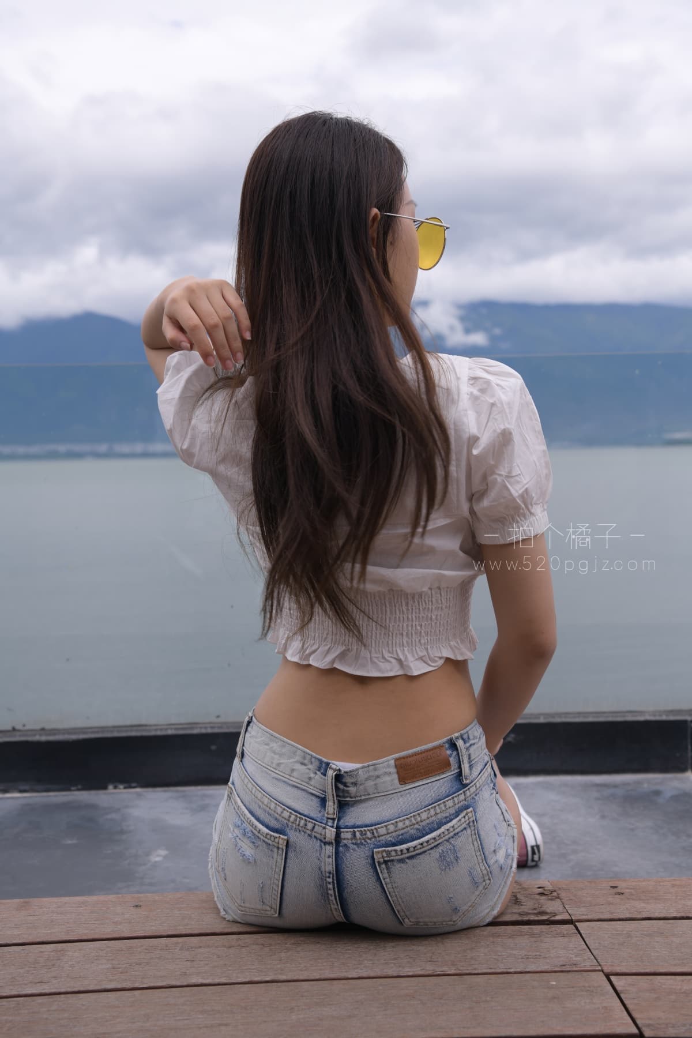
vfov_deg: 41.1
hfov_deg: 28.1
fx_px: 1384
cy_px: 519
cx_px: 346
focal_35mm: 48
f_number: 6.3
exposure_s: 1/250
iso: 64
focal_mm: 48
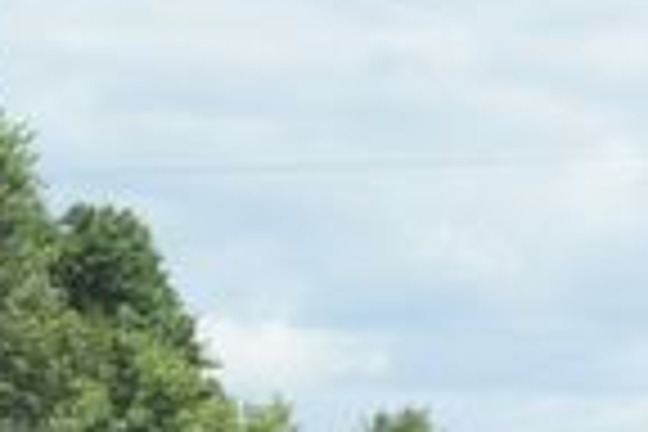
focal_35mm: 429
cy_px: 736
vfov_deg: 3.2
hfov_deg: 4.7
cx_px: -680
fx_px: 7714
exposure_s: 1/250
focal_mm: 55
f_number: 8
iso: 200
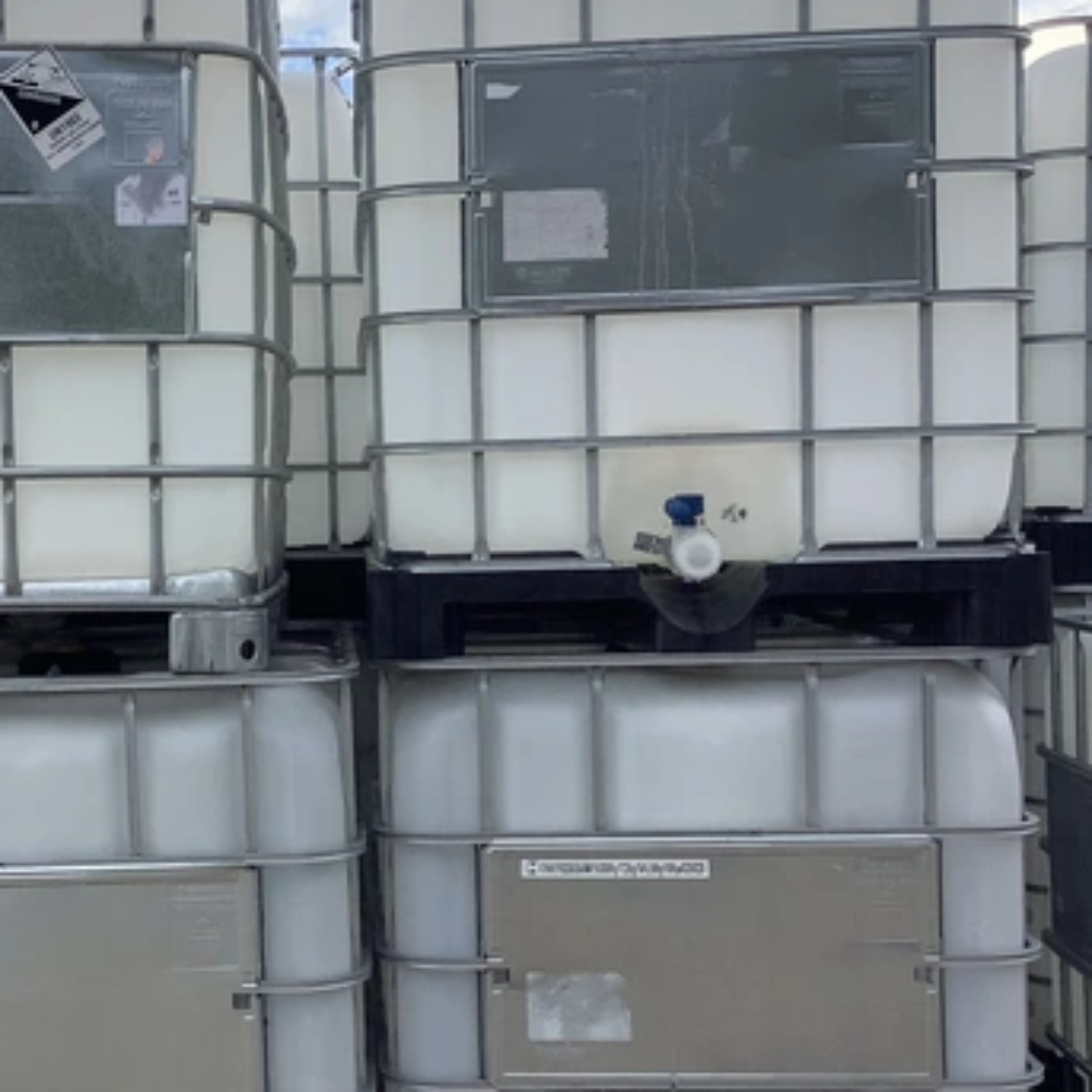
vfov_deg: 28.6
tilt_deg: +0.0
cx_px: 236
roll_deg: +1.1
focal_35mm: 60
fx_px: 2141
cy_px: 622
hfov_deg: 28.1
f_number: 2.4
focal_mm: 3.3
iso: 25
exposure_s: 1/403
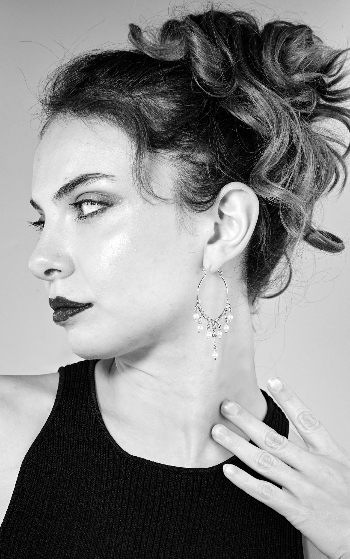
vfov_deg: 25.8
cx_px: 170
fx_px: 1221
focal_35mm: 80
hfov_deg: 16.3
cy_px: 280
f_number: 11
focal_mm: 78
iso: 2000
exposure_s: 1/200
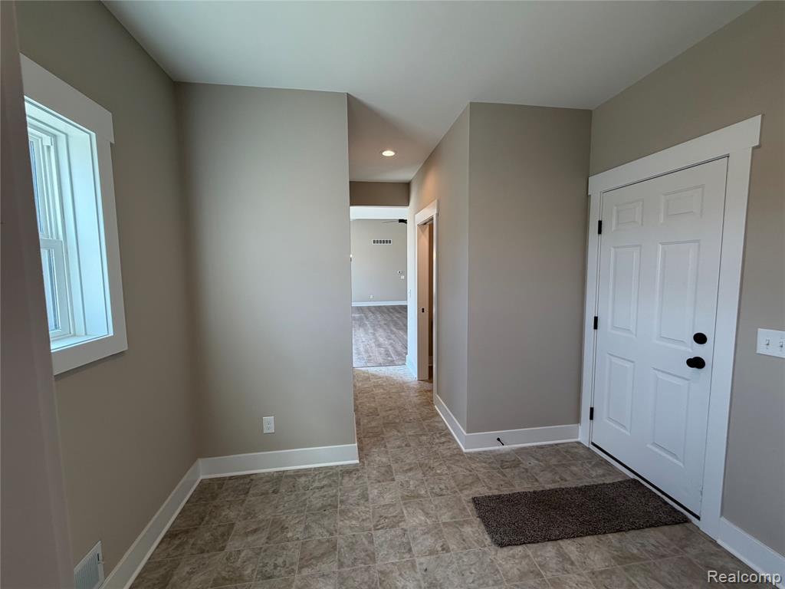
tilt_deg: -3.9
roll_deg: +0.6
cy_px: 294
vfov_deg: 85.7
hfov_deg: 102.1
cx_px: 392
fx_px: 317
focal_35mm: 14
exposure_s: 1/120
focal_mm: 2.22
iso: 80
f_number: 2.2
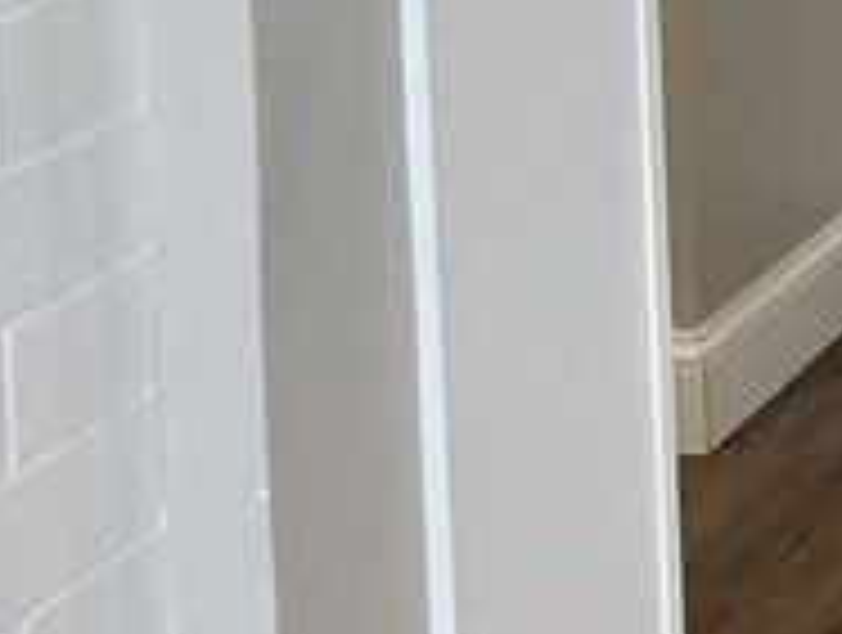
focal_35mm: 142
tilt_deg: -4.3
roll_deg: +0.1
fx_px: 3461
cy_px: -625
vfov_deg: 9.8
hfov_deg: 10.9
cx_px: 2256
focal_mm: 5.7
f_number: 1.5
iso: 64
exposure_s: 1/120
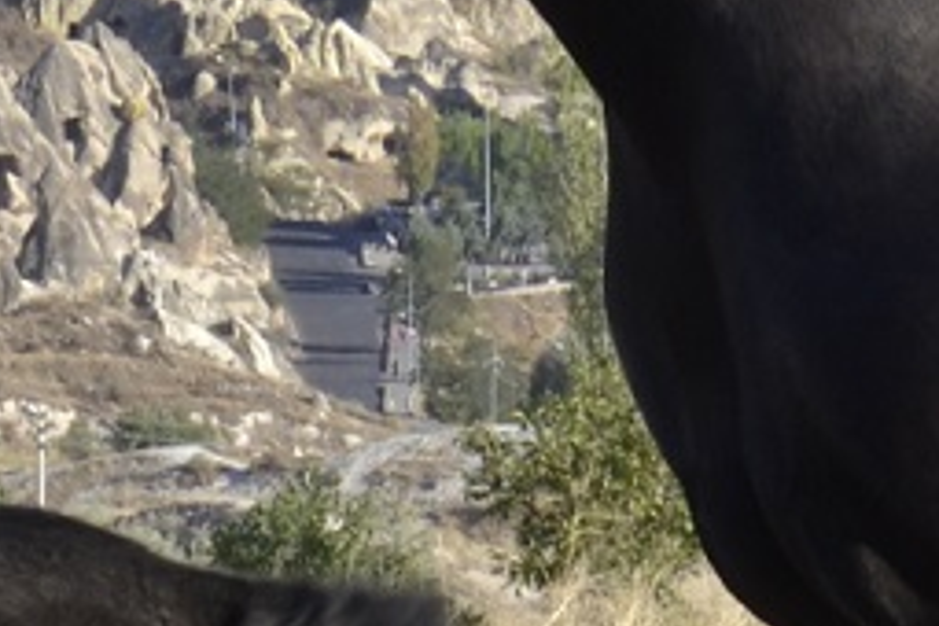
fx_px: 13145
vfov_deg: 2.7
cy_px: 346
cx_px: 751
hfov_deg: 4.1
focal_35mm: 504
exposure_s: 1/30
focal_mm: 58
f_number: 16
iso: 100
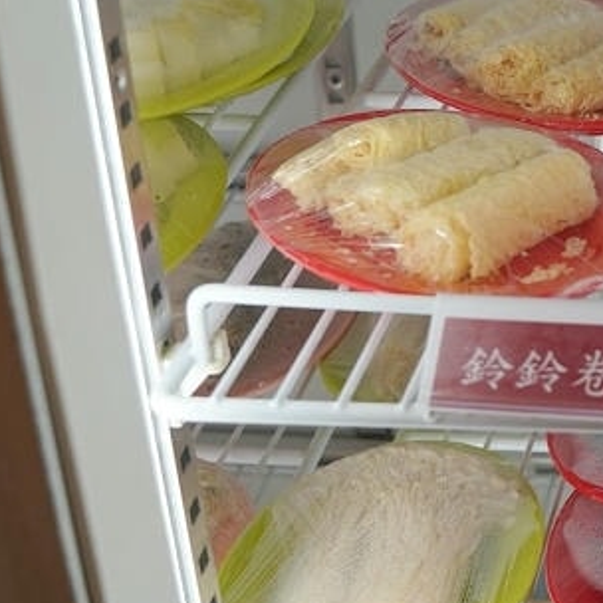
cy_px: 61
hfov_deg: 16.5
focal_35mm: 94
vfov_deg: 18.2
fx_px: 1853
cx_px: 960
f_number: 4
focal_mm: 28
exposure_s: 1/160
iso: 400
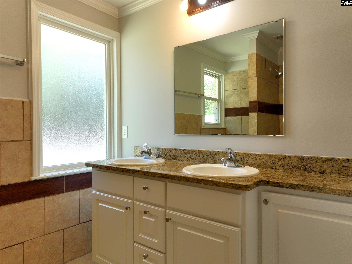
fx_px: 244
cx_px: 176
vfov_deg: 56.8
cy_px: 132
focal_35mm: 24
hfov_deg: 71.6
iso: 200
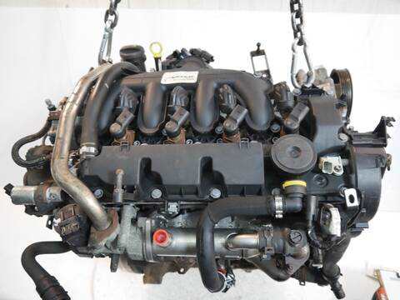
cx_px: 200
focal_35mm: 28
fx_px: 324
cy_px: 150
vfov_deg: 49.7
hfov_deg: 63.4
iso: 1250
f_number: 3.5
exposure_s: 1/125
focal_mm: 14
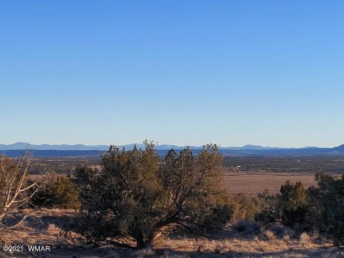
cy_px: 129
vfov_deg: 14.2
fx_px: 1034
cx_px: 172
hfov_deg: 18.9
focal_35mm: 104
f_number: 1.5
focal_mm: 4.23
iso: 50
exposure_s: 1/2000
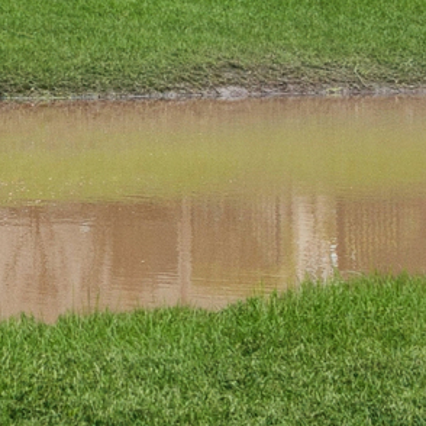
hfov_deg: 11.1
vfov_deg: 11.2
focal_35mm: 150
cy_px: -210
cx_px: -270
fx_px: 2088
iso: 400
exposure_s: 1/640
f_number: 8
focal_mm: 32
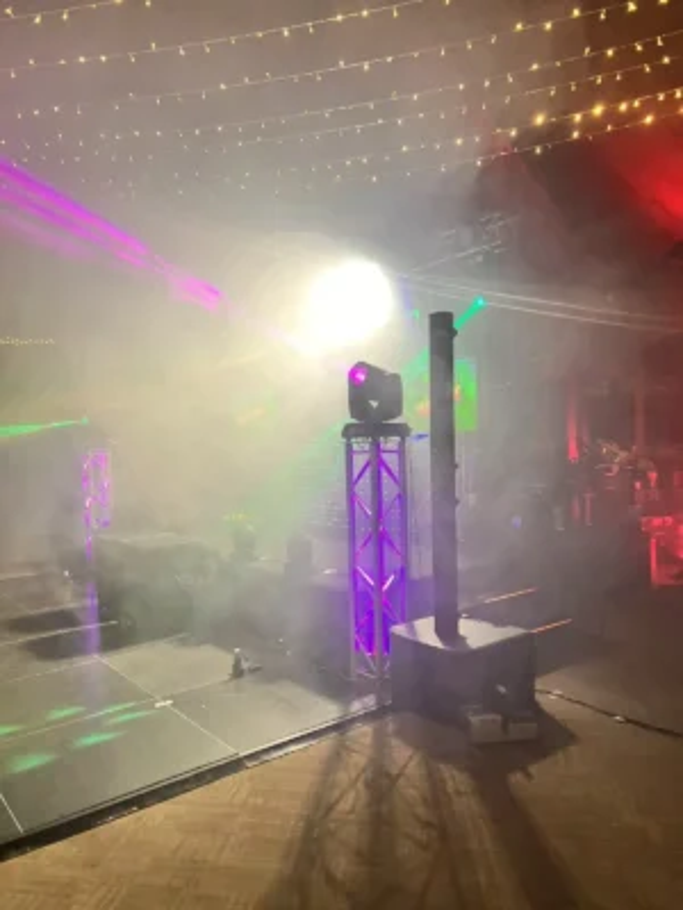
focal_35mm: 26
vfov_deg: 67.3
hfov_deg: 53.1
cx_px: 342
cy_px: 455
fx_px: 684
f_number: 1.5
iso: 125
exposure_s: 1/60
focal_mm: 5.7
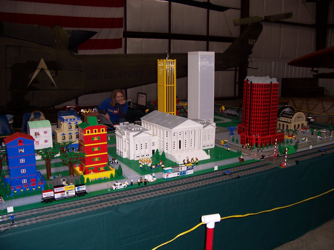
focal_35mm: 34
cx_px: 167
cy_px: 125
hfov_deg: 54.0
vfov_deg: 41.8
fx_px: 328
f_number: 2.7
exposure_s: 1/60
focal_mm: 5.6
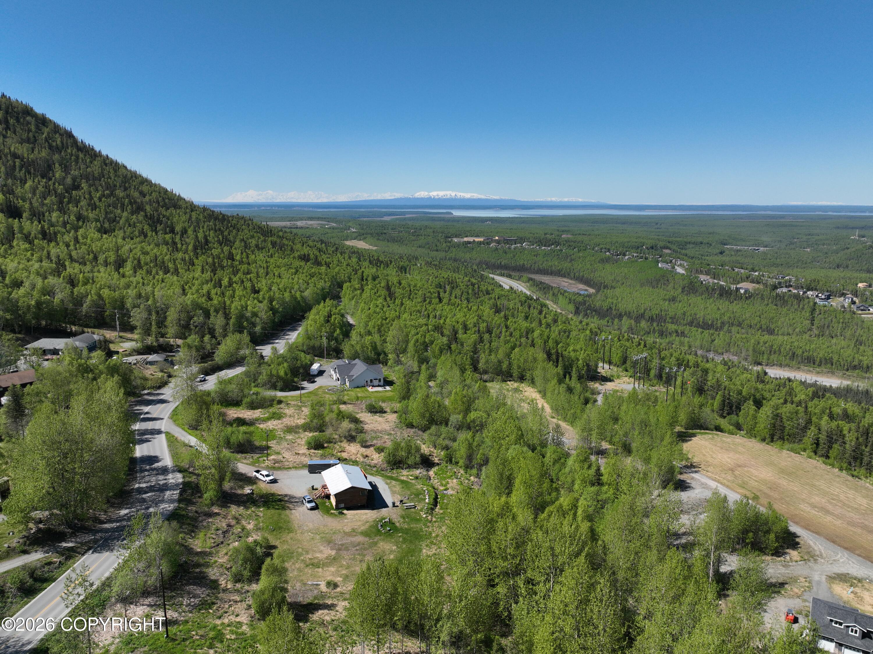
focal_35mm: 24
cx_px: 436
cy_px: 327
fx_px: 605
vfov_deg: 56.8
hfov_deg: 71.6
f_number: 2.8
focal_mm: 12.29
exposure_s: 1/2500
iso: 100
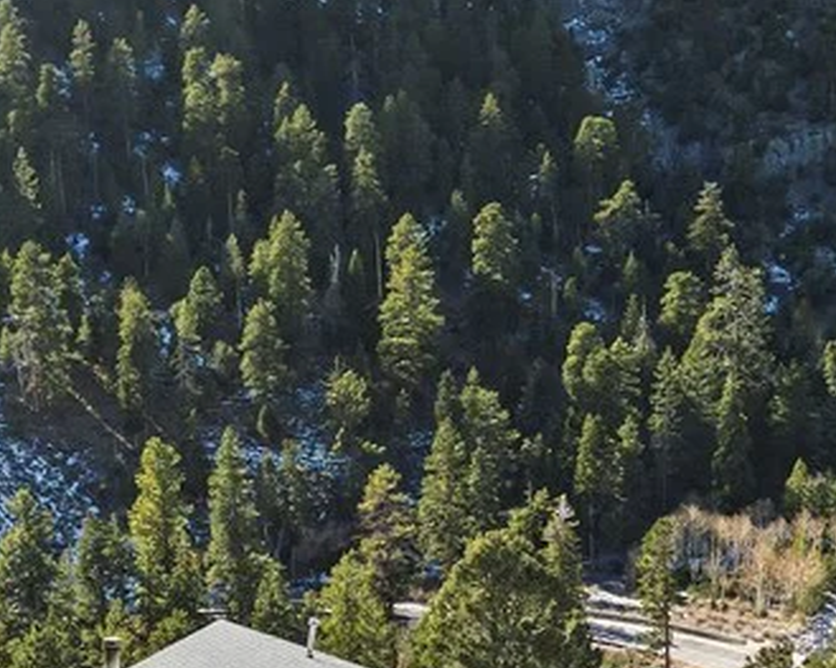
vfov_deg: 20.5
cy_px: 599
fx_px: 1806
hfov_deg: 26.1
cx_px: 379
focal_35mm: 73
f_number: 1.7
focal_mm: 6.7
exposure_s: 1/1600
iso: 140
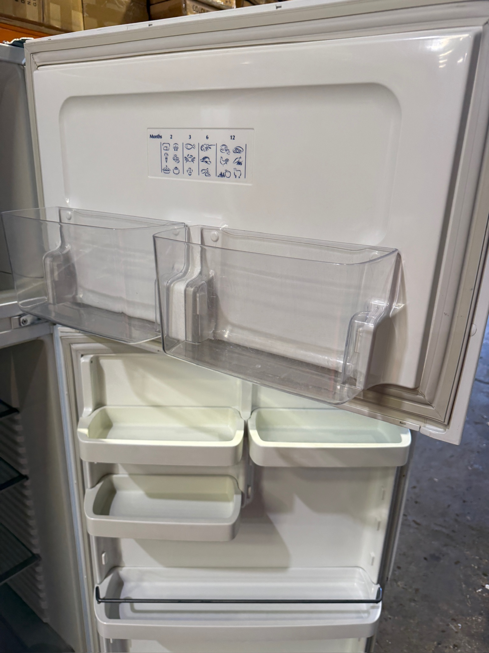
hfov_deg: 56.8
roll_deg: -3.3
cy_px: 326
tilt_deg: -19.9
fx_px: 452
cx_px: 244
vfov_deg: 71.6
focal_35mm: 24
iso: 125
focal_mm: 6.76
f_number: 1.78
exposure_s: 1/100
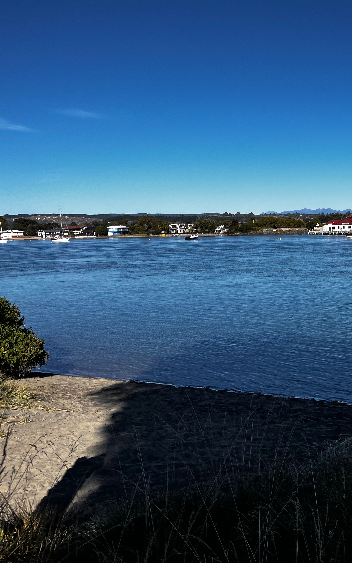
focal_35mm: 37
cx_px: 366
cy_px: 281
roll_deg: +1.7
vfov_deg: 52.7
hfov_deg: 31.4
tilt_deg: -8.5
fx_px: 568
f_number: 1.6
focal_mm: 5.1
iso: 50
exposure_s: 1/4310
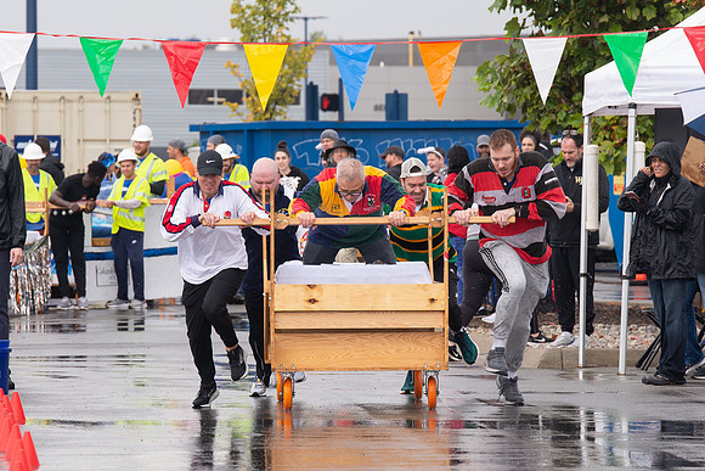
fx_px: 7258
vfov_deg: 3.7
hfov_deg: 5.6
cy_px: 299
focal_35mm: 371
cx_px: 353
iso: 400
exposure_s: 1/500
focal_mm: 200
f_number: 7.1
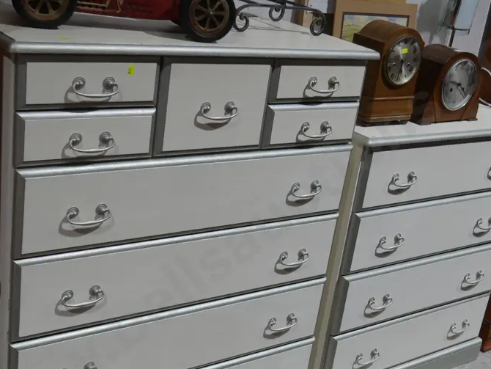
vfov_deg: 26.5
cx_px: 277
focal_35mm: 55
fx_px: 780
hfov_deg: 34.9
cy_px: 218
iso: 200
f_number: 4
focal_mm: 18
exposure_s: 1/60
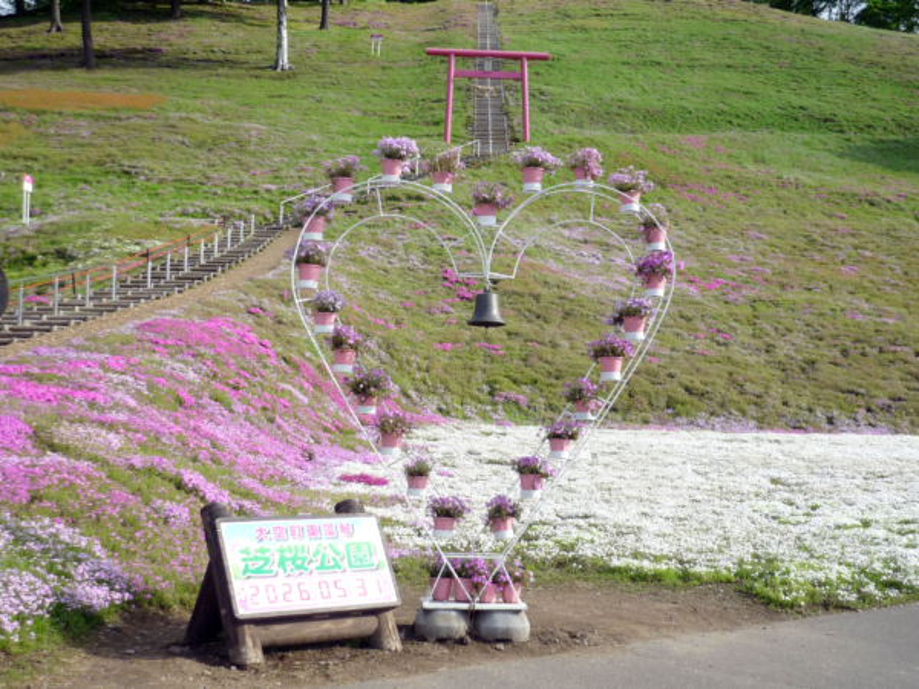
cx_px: 460
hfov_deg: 42.9
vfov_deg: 32.9
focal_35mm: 44
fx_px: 1168
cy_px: 344
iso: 100
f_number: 3
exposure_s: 1/800
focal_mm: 7.2
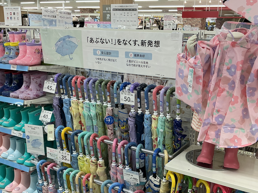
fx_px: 298
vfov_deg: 35.8
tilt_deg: -15.3
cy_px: 120
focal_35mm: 40
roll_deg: -2.6
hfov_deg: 46.6
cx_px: 150
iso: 50
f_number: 1.8
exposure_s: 1/100
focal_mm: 3
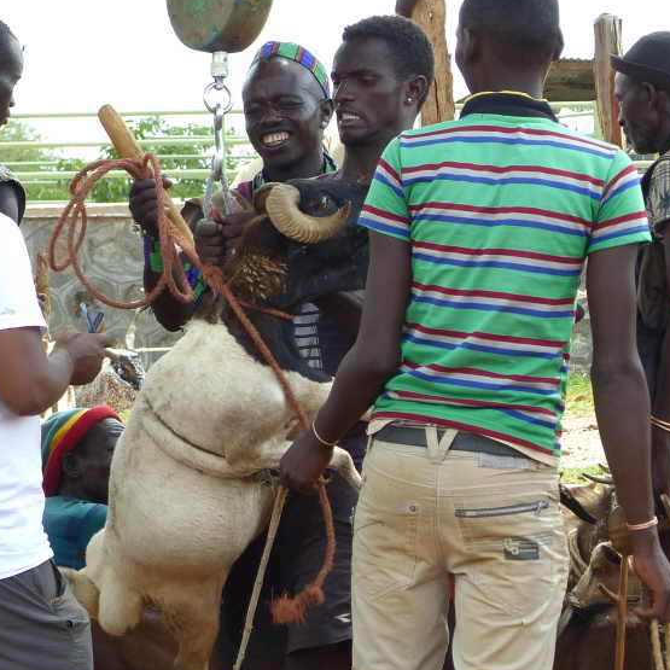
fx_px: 4642
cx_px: 231
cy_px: 377
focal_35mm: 212
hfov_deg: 8.3
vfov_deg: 8.3
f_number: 4
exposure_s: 1/250
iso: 100
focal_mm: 23.9
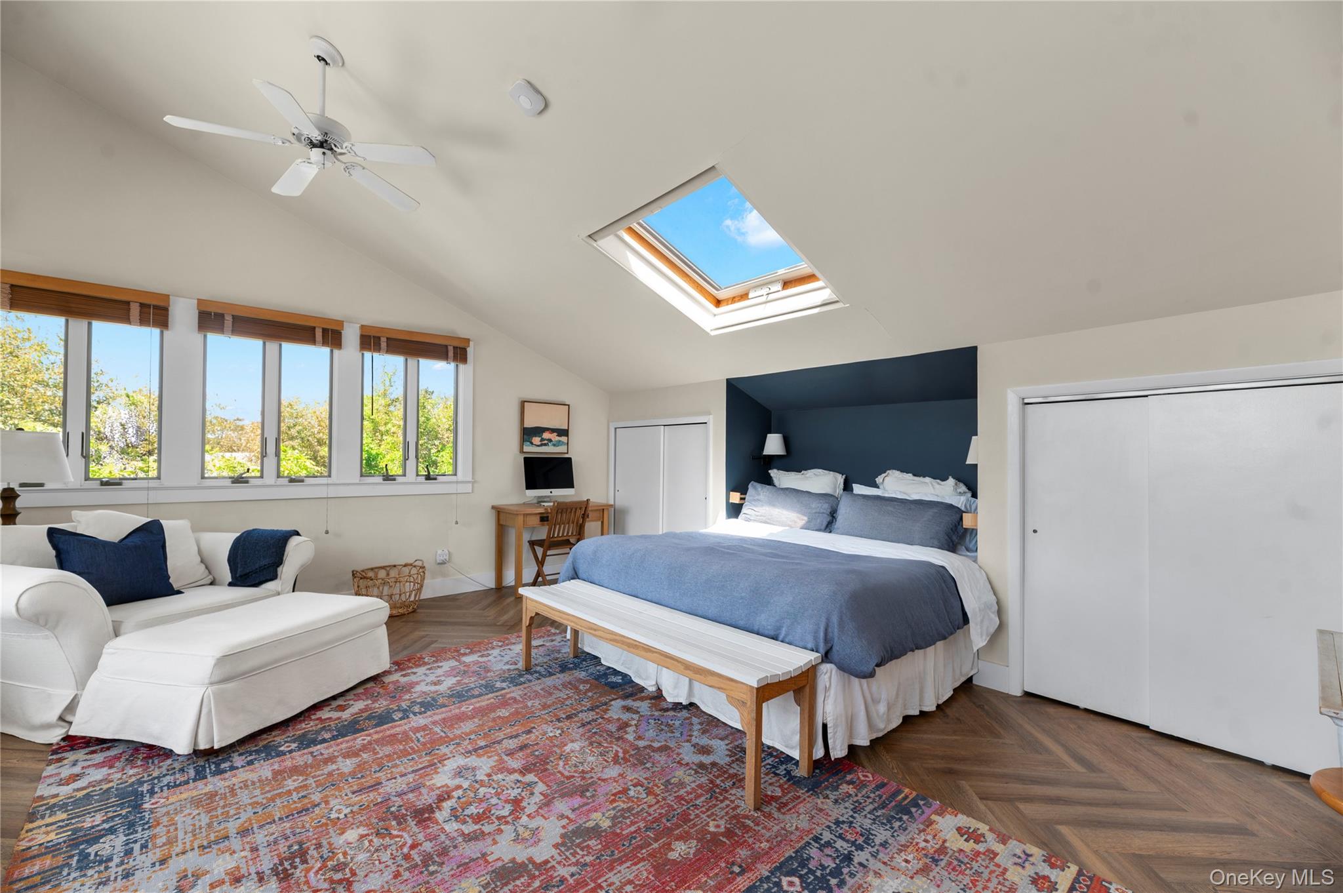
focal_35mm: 14
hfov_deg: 104.3
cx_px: 672
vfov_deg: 81.1
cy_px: 446
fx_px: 522
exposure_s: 1/13
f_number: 7.1
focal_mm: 14
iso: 320
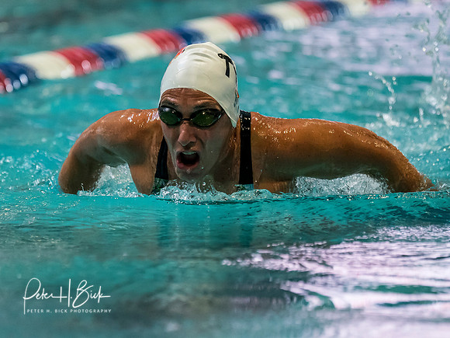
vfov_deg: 2.8
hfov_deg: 3.7
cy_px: 221
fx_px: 6964
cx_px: 188
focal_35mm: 536
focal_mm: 200
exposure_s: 1/1000
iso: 3200
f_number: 2.8
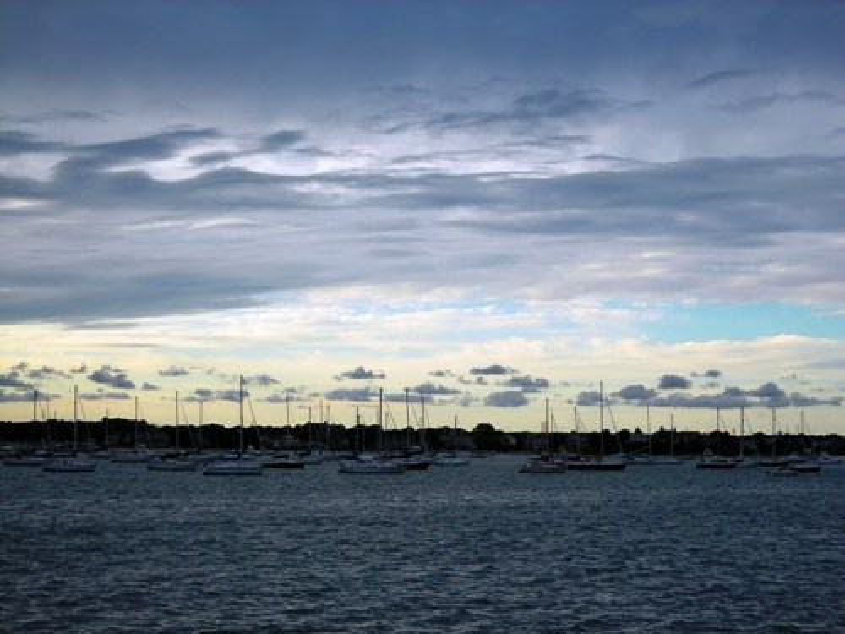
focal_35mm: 77
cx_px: 422
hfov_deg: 25.3
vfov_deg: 19.1
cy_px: 317
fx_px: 1880
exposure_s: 1/198
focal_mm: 12.7
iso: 50
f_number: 4.2
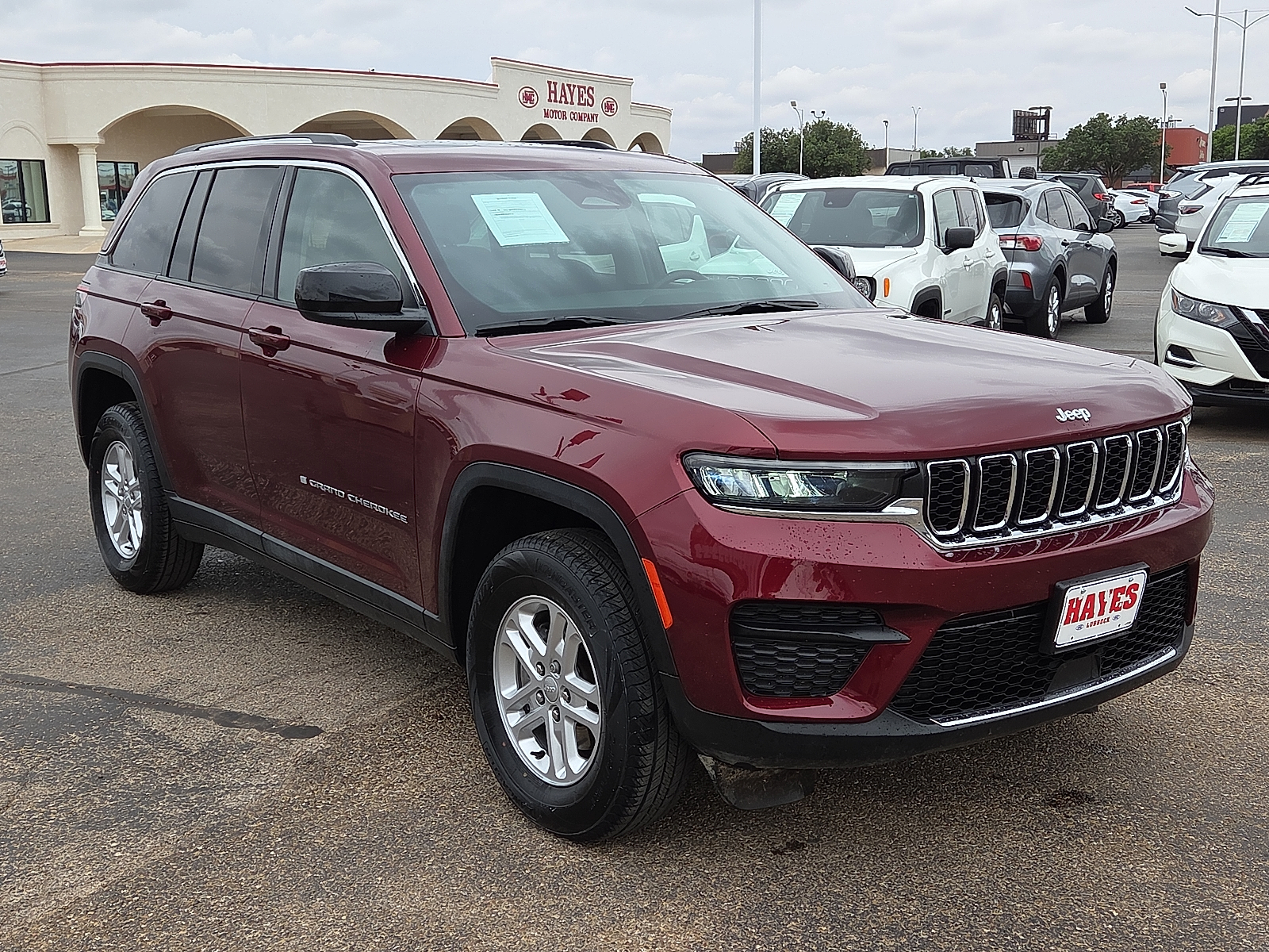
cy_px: 476
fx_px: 1466
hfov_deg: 46.8
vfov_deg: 36.0
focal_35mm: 40
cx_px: 634
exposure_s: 1/1667
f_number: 1.8
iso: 76
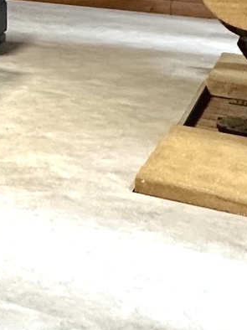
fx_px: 867
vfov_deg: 19.3
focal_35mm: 91
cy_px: -136
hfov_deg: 12.8
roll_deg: -1.1
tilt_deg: -0.1
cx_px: -332
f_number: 2.2
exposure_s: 1/50
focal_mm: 2.22
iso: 250
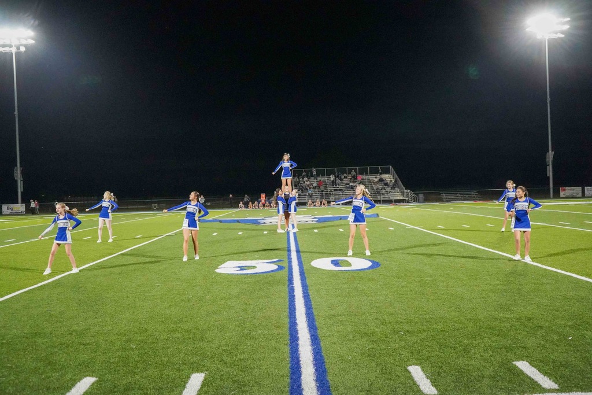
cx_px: 296
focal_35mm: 33
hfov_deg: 57.2
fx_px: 543
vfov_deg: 40.0
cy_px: 198
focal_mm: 33
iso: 12800
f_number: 4
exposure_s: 1/800
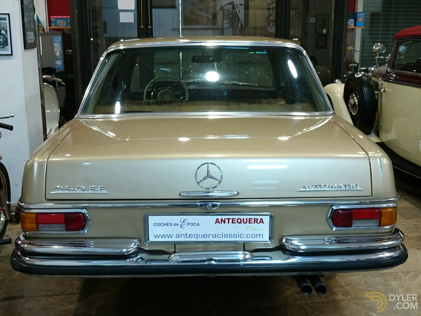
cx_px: 210
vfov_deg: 35.1
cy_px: 158
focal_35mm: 41
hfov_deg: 45.8
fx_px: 499
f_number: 4
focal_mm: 7.05
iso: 800
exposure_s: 1/30
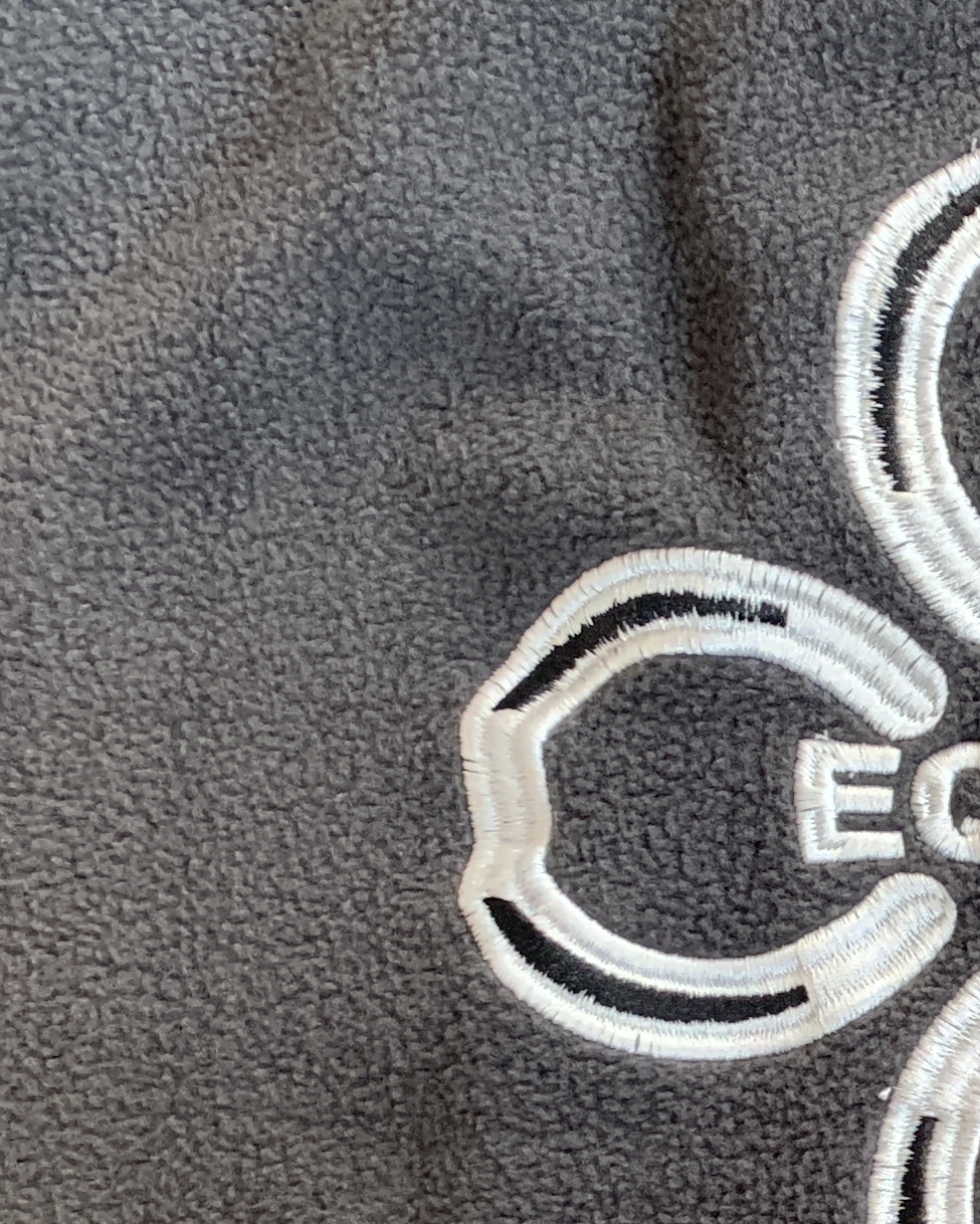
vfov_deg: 22.1
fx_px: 3044
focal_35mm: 84
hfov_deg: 15.4
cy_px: 1158
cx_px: 1837
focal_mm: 4.25
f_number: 1.8
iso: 200
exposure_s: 1/60
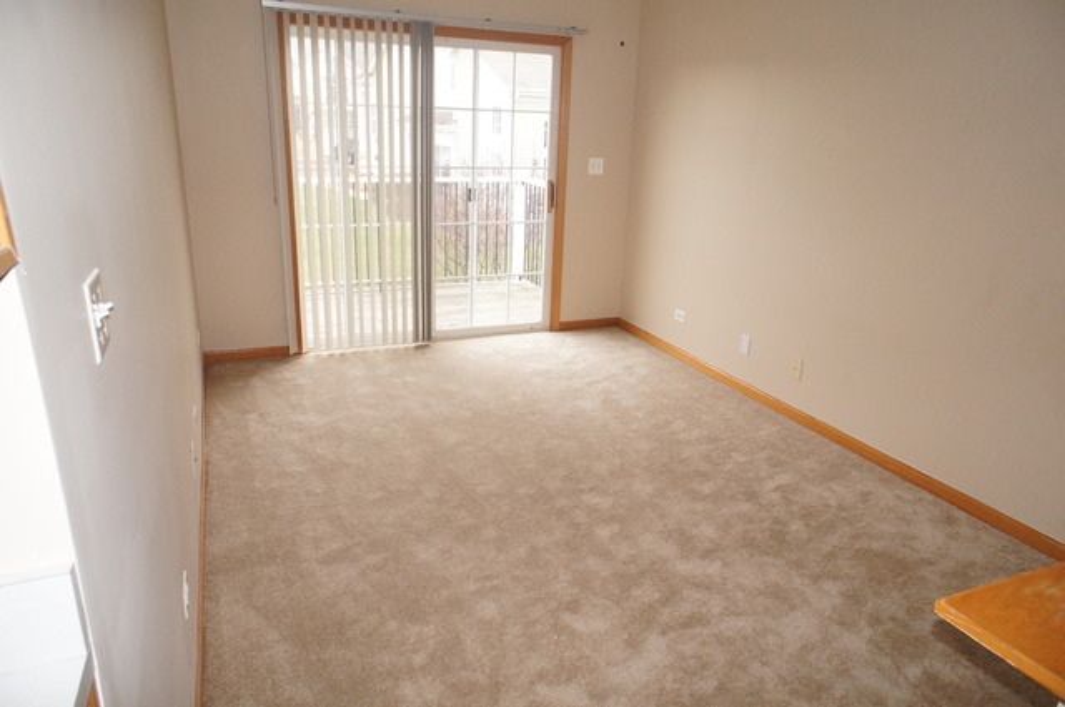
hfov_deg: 73.8
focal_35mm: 24
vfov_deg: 53.0
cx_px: 532
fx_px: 709
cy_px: 354
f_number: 6.3
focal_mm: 16
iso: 1600
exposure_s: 1/100
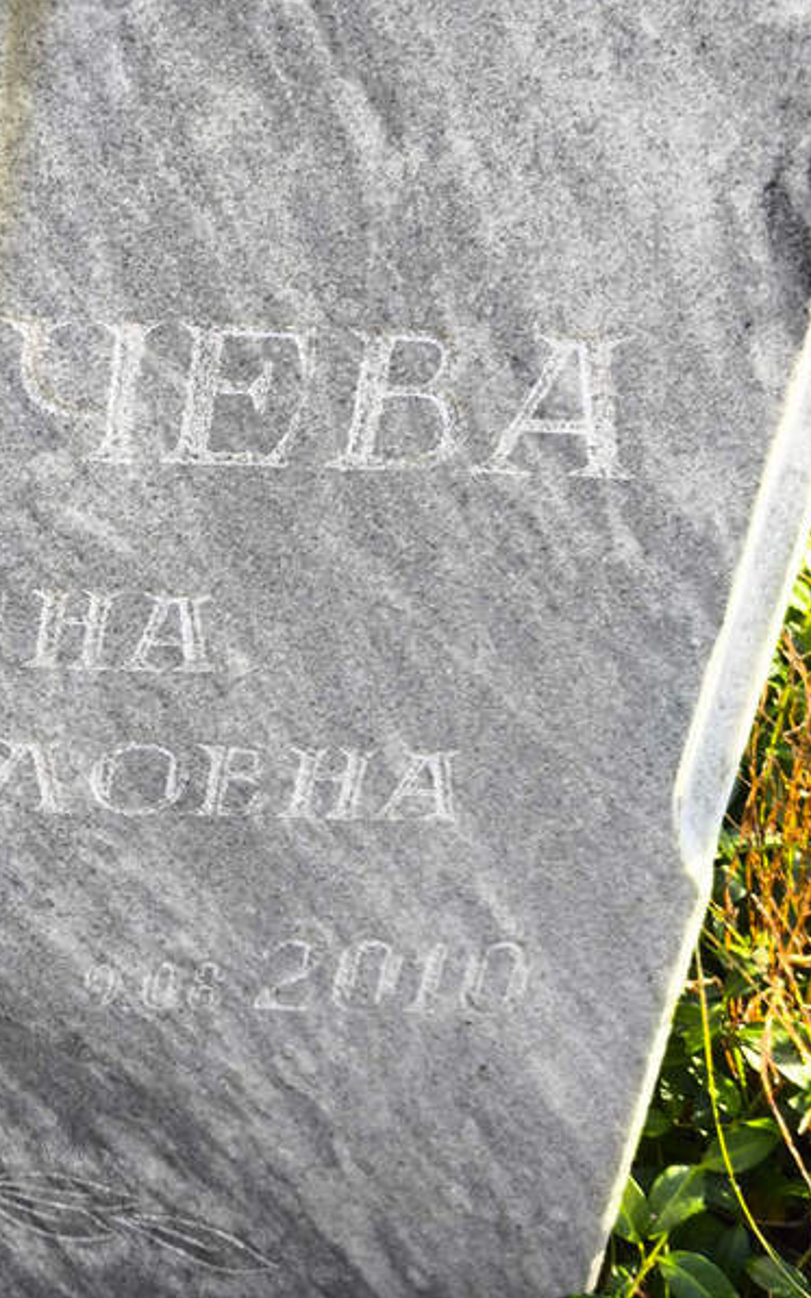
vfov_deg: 29.0
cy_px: 648
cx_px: -51
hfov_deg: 17.8
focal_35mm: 71
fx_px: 2511
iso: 50
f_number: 1.7
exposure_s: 1/151
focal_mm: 4.71
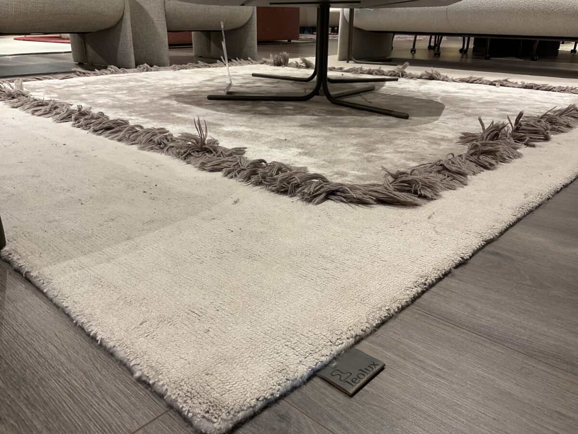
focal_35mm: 29
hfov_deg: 61.7
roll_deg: -0.9
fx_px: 484
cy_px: 217
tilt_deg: -22.9
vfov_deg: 48.2
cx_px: 289
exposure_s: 1/60
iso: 64
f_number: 1.8
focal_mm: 3
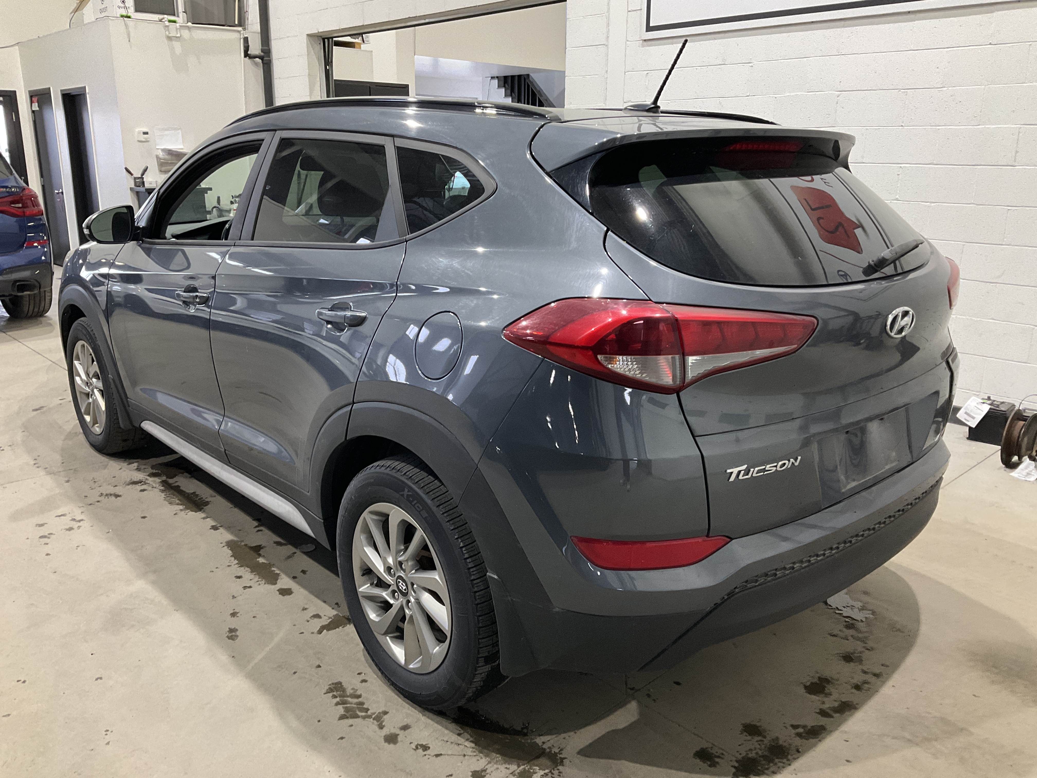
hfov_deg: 61.7
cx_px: 518
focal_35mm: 29
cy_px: 389
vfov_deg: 48.2
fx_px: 869
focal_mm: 3
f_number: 1.8
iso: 125
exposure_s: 1/60
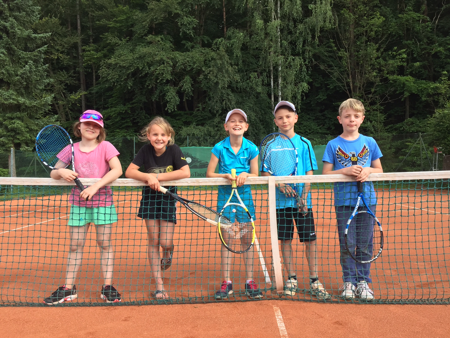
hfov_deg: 61.7
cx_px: 225
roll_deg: +0.5
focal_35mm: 29
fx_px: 377
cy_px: 169
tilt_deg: +1.5
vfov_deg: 48.2
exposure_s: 1/494
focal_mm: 4.15
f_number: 2.2
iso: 32
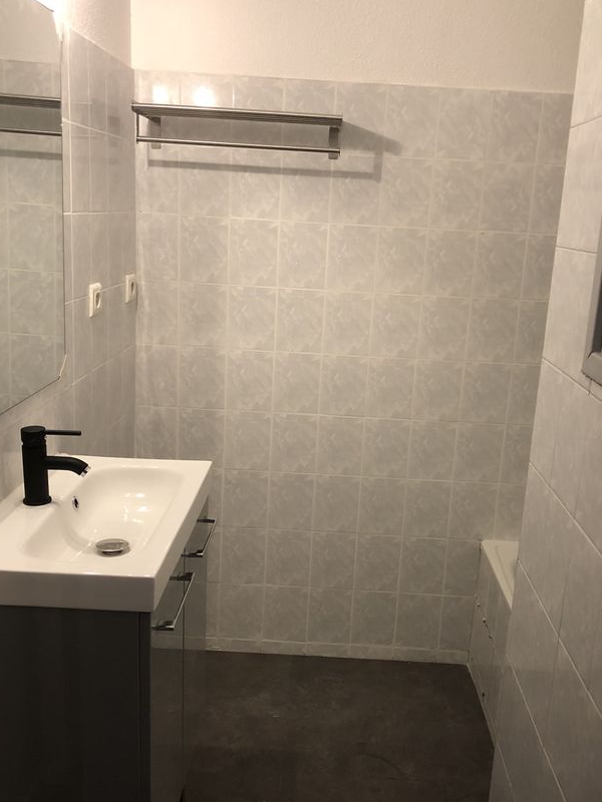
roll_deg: -3.1
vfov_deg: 52.6
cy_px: 418
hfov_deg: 40.7
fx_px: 812
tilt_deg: -13.9
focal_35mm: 35
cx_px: 319
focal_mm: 3.99
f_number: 1.8
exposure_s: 1/17
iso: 80
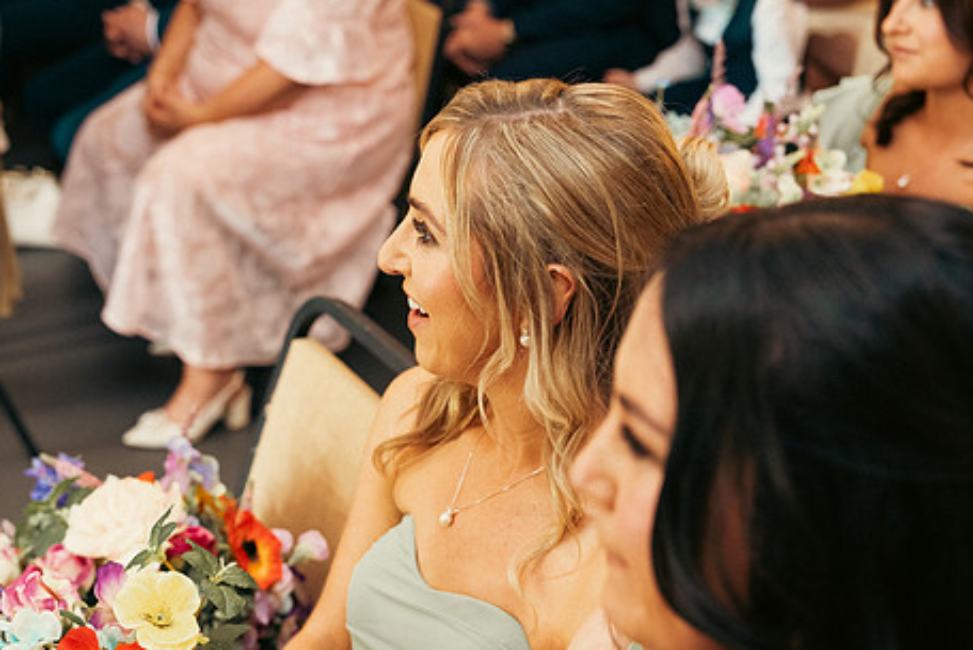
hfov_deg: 32.8
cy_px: 383
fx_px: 1650
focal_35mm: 61
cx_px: 450
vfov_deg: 22.3
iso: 2500
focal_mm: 48
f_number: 3.5
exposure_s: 1/160
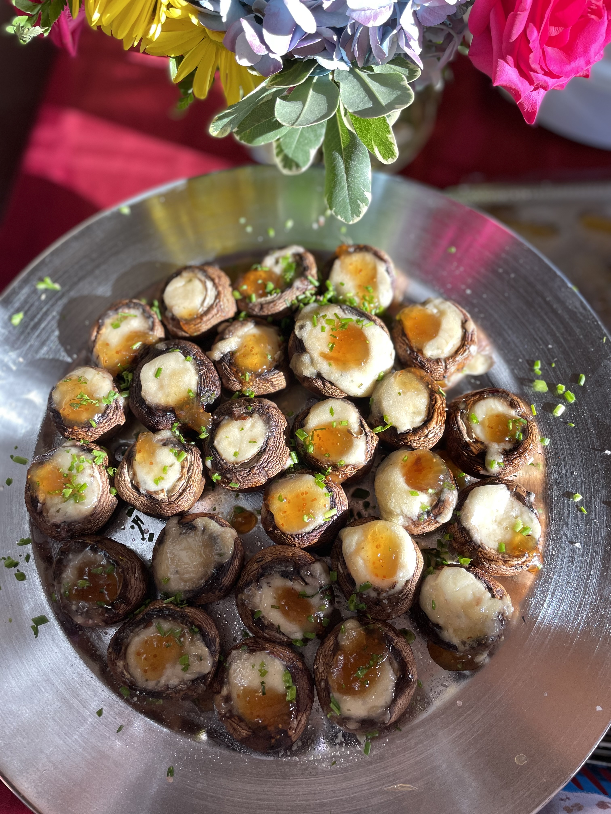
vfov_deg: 67.3
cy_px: 407
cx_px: 306
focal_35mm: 26
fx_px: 612
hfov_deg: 53.1
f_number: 1.6
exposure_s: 1/121
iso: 64
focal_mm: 4.2
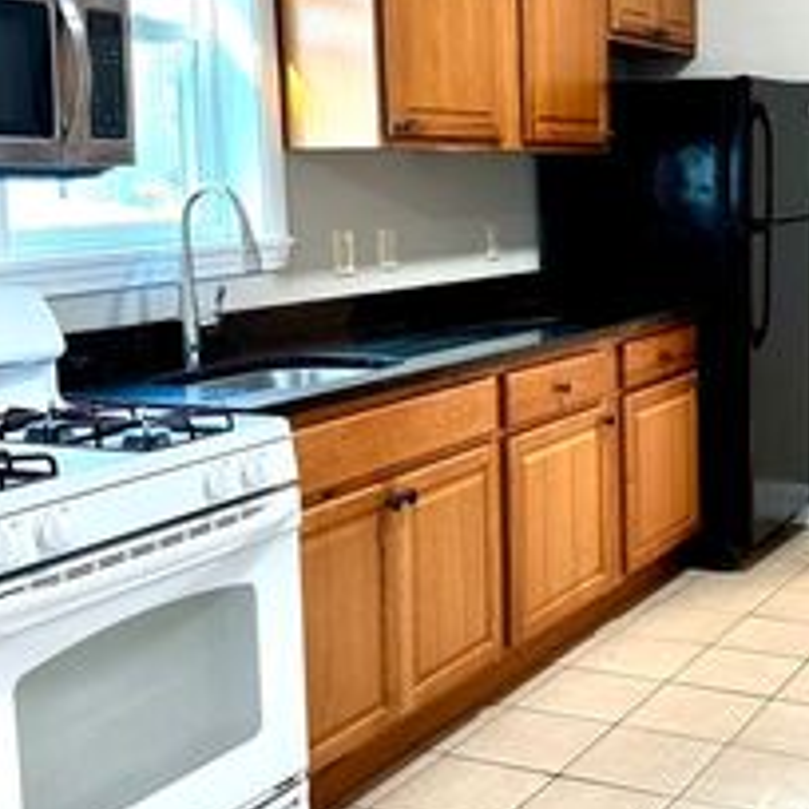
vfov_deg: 32.6
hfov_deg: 31.3
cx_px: 730
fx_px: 1375
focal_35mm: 52
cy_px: 307
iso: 250
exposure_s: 1/60
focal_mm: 6.76
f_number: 1.78
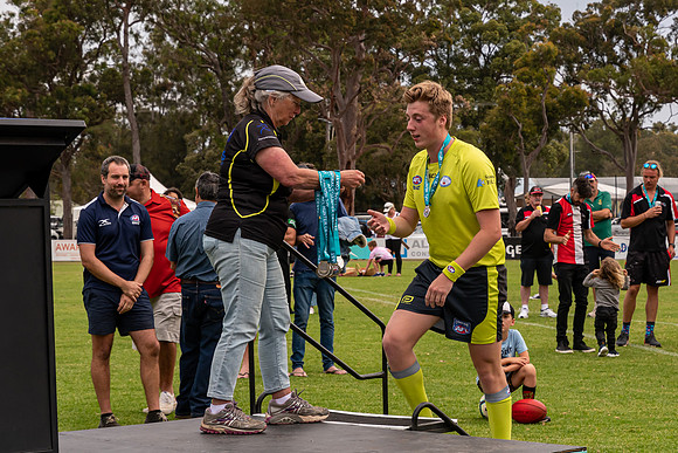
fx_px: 1985
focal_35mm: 105
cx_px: 433
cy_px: 164
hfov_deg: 19.3
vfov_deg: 13.0
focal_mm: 55
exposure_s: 1/320
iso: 400
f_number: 6.3
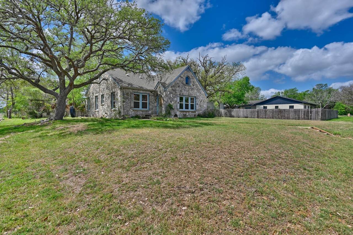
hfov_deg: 90.0
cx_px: 176
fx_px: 176
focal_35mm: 18
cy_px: 118
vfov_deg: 67.3
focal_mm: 18
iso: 100
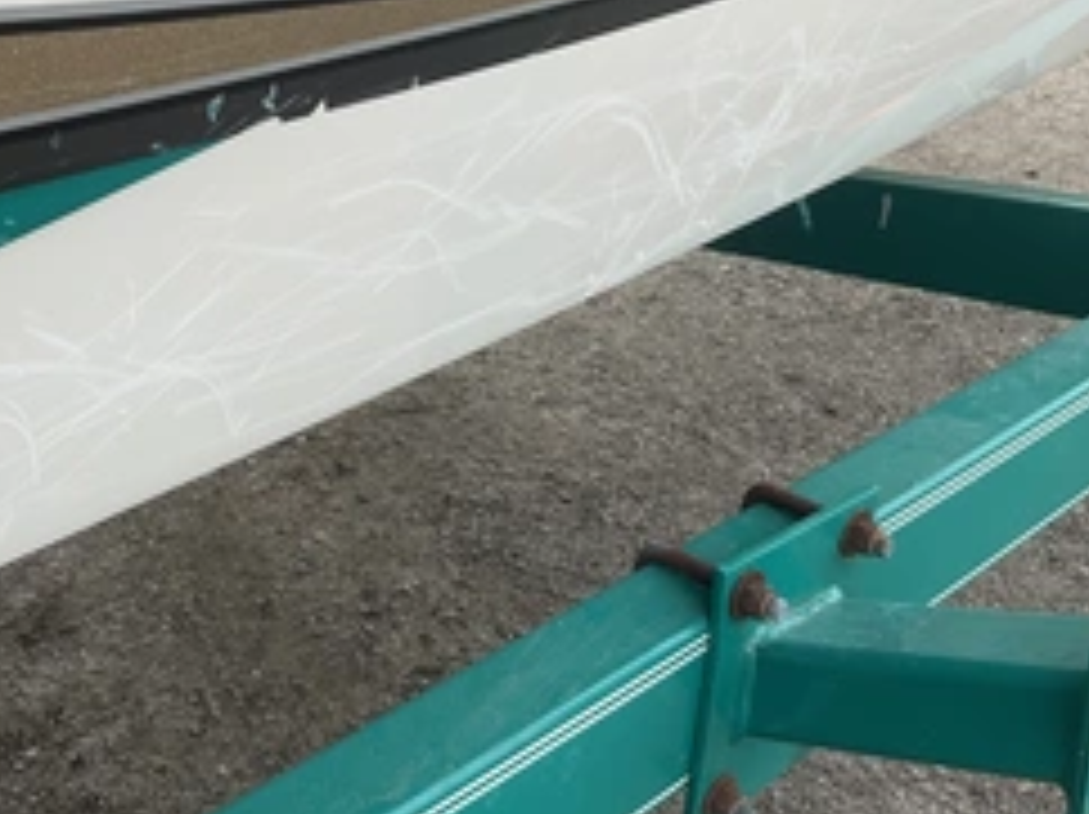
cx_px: 396
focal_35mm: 48
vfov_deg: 29.8
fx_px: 1509
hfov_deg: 39.4
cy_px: 229
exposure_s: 1/358
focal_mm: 3
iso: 25
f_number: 1.8
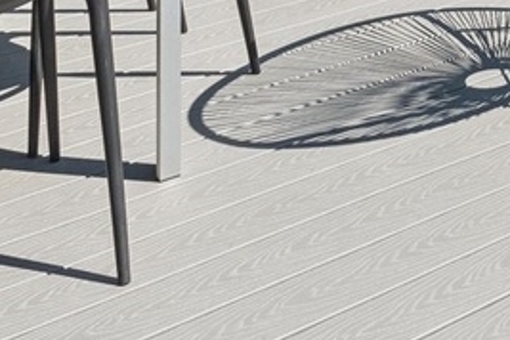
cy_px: -460
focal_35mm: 97
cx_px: 686
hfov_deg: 19.2
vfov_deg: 11.7
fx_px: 1374
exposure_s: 1/640
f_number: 8
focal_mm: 16
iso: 320
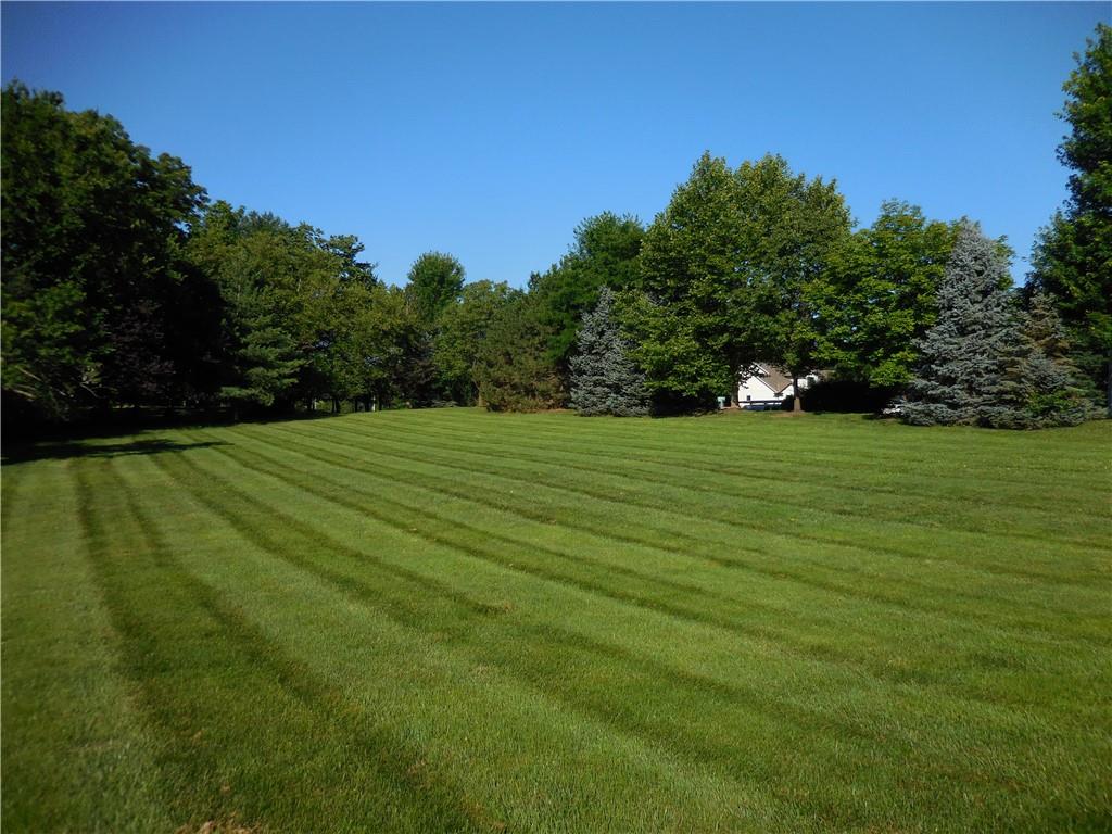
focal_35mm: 25
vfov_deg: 54.9
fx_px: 803
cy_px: 417
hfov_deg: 69.4
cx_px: 556
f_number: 3.3
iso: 125
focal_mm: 4.5
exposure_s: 1/2000
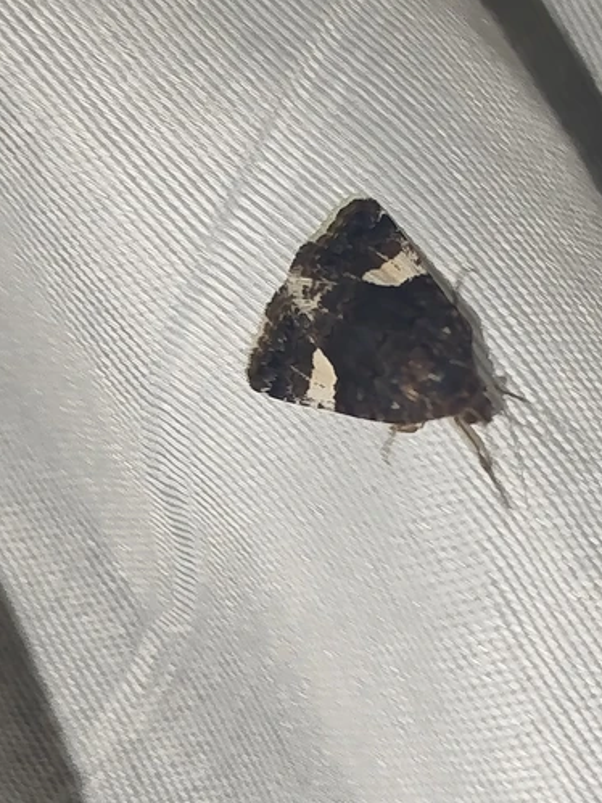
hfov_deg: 15.6
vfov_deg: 20.7
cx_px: 317
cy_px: 394
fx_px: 2204
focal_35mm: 95
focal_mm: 5.31
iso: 100
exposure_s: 1/50
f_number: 1.7
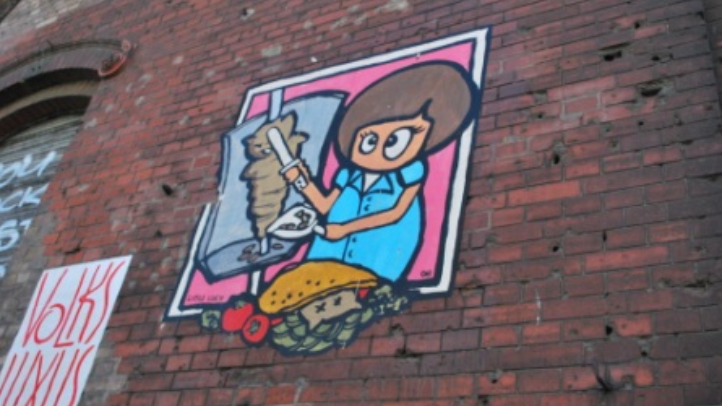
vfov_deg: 31.2
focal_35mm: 38
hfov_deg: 52.8
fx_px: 727
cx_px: 362
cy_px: 206
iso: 800
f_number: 5
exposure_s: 1/1250
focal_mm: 24
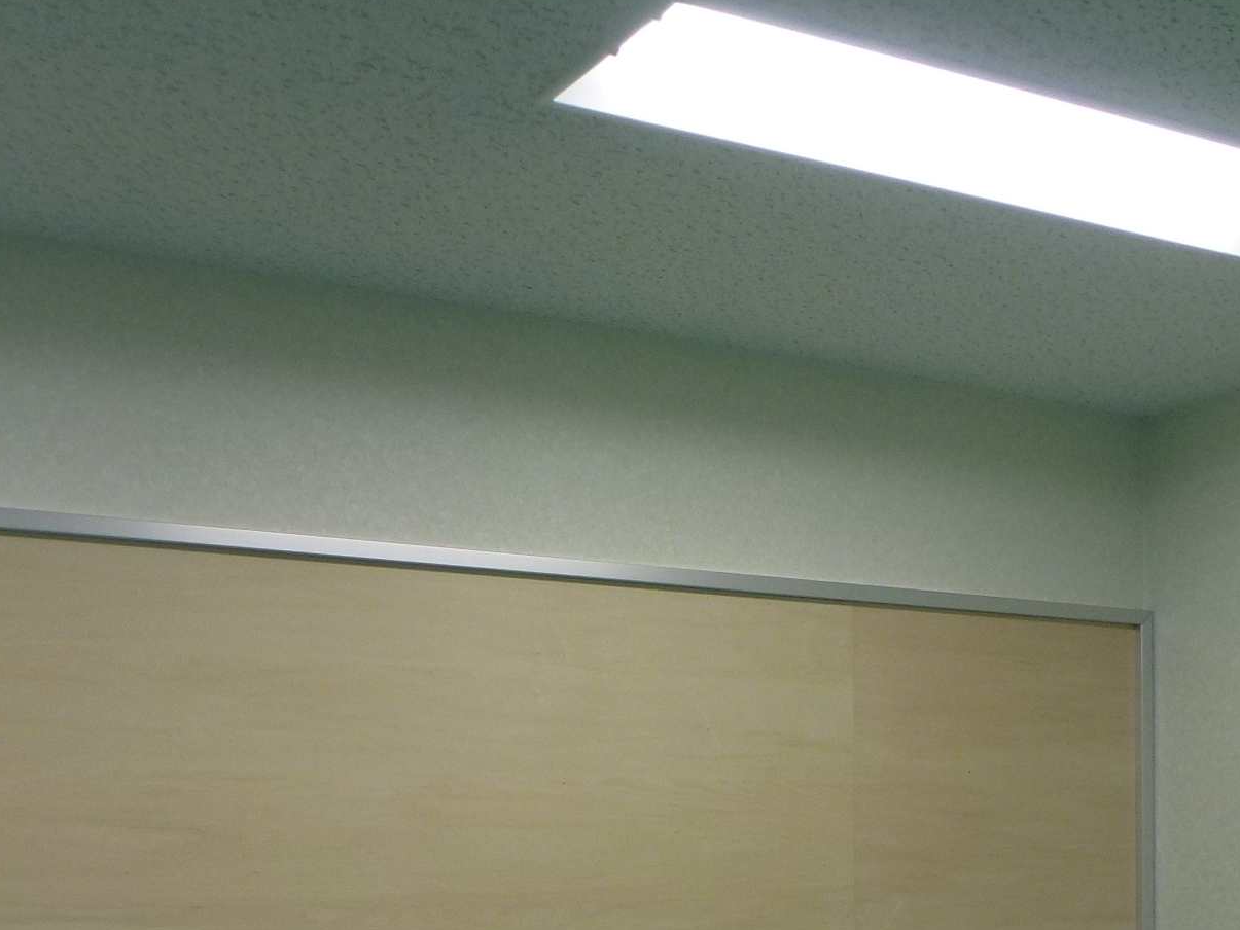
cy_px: 942
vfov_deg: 26.9
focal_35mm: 51
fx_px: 1827
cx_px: 551
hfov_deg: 37.4
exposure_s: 1/80
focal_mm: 4.3
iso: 100
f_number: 3.3
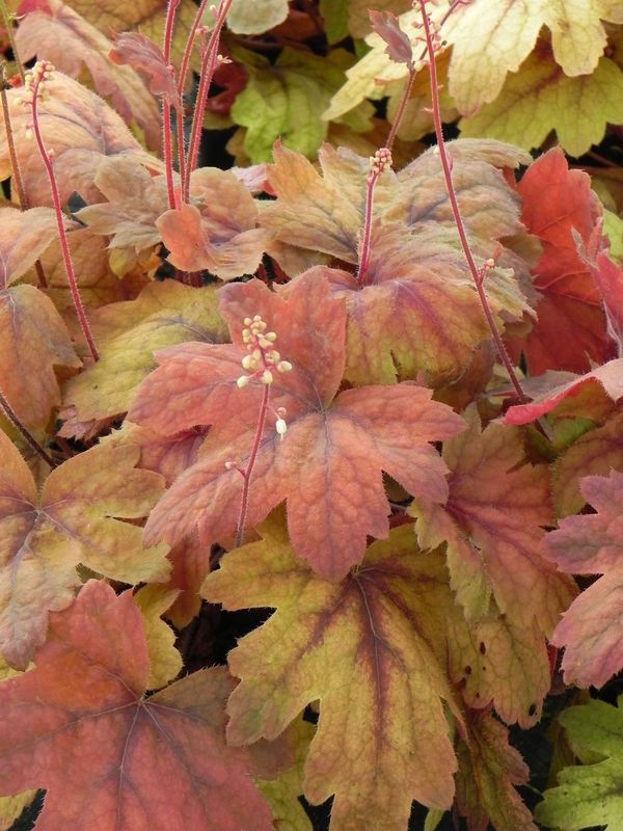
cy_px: 416
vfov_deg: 18.7
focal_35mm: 105
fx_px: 2520
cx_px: 312
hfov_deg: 14.1
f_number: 4.5
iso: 160
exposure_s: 1/125
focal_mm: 18.8
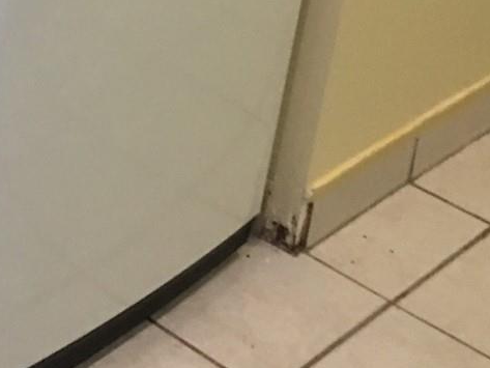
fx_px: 1388
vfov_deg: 14.4
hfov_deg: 17.7
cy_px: -128
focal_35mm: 98
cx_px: -271
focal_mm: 4.15
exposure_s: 1/10
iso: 80
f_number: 2.2
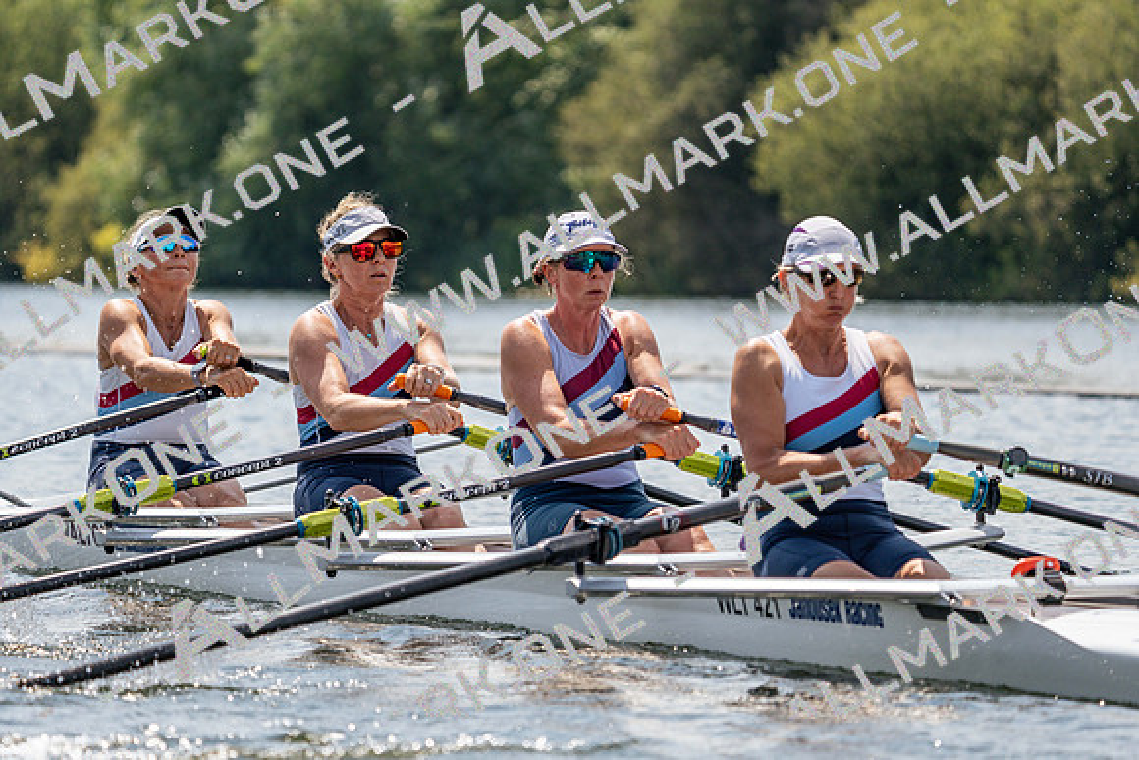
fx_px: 8069
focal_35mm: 255
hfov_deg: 8.1
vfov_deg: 5.4
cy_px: 380
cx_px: 570
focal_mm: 255
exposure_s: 1/1600
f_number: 5.6
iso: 200
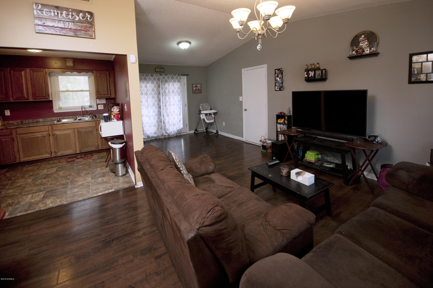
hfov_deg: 100.4
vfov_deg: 77.2
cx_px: 216
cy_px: 144
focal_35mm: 15
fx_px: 180
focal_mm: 10
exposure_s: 1/30
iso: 200
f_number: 4
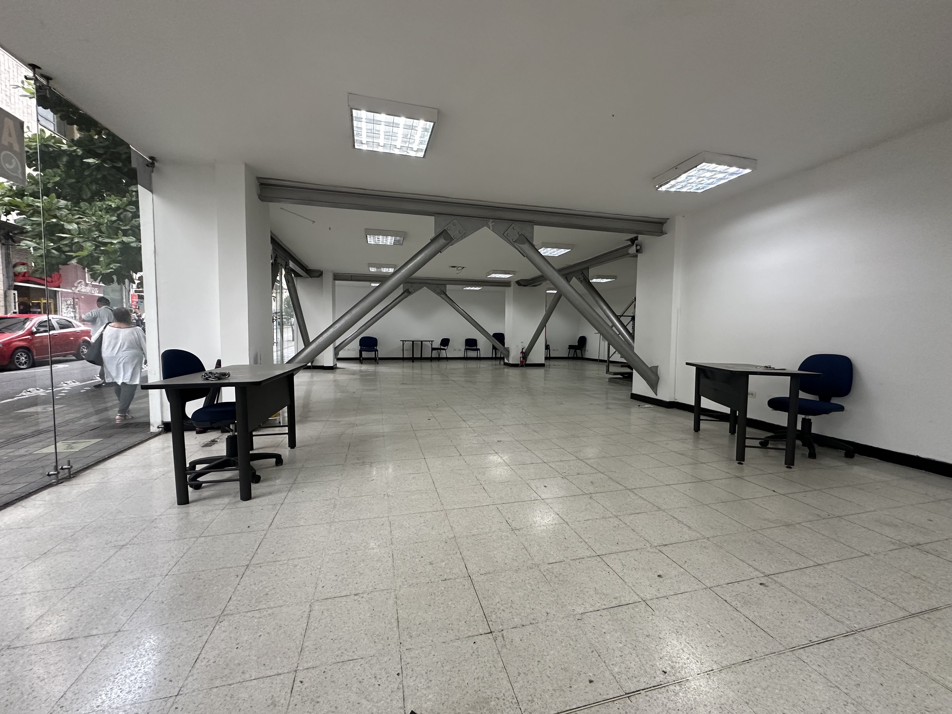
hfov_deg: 102.1
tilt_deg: -3.2
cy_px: 357
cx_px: 476
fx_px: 385
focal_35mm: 14
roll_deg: -0.1
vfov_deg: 85.7
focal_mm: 2.22
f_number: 2.2
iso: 320
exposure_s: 1/120
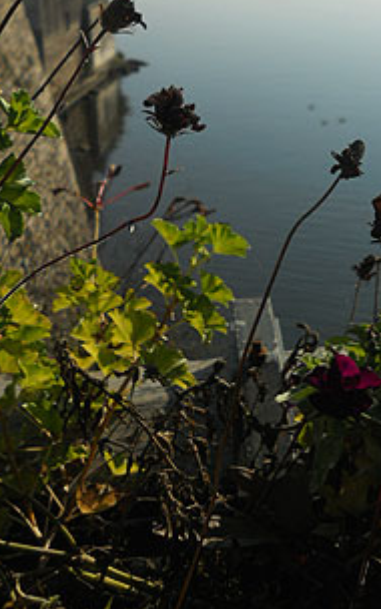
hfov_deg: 21.9
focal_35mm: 58
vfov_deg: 34.4
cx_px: 329
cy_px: 156
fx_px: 964
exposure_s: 1/250
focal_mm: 5.8
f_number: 8.8
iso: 80
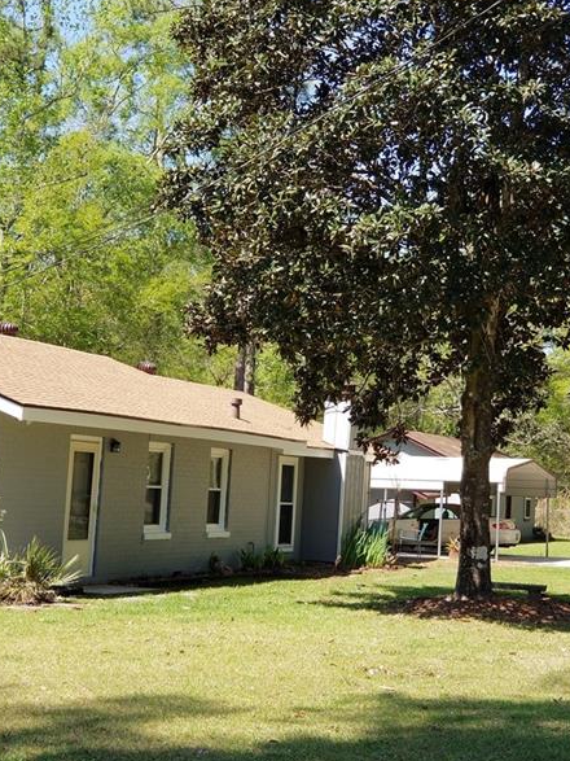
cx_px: 356
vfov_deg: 28.6
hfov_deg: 21.6
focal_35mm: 68
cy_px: 375
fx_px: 1493
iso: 25
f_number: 2.4
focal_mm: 6
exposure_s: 1/298
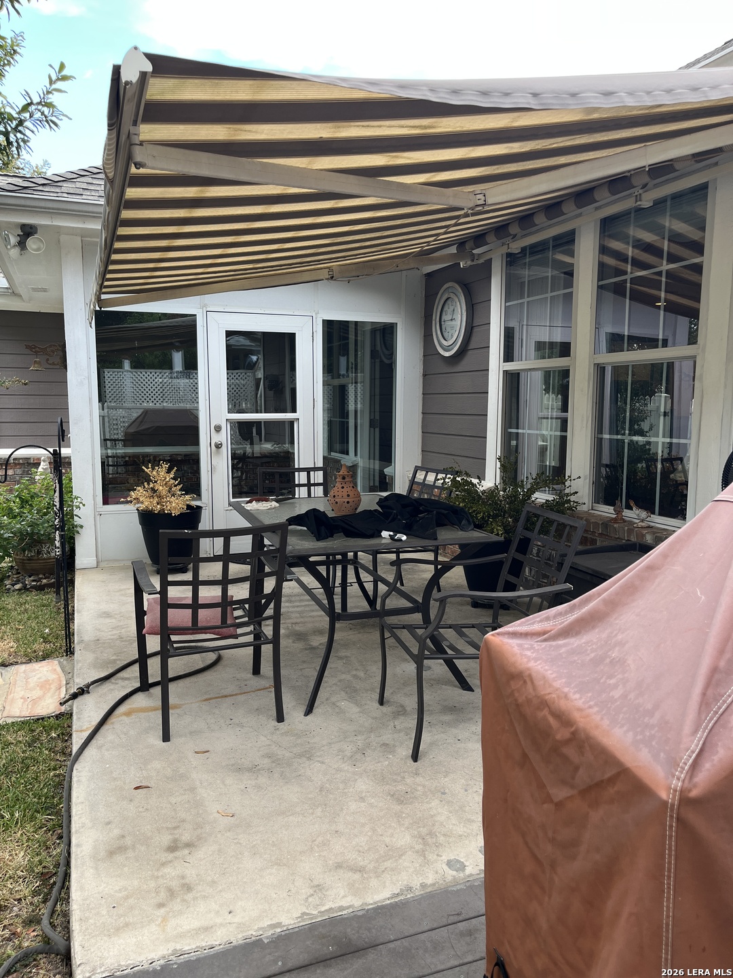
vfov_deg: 67.3
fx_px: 734
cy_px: 489
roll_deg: -0.3
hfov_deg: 53.1
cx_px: 366
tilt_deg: -6.8
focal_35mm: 26
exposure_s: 1/121
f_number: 1.6
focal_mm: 5.1
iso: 40
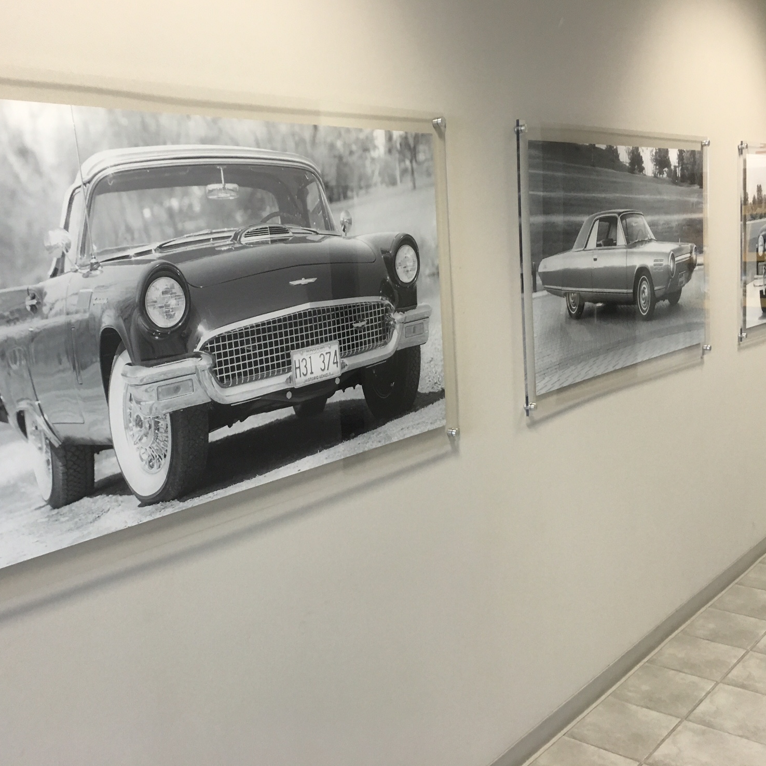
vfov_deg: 47.2
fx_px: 876
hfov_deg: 46.9
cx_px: 303
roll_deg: +3.3
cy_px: 376
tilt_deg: -5.8
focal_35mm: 35
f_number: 2.2
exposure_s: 1/30
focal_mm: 4.15
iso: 100
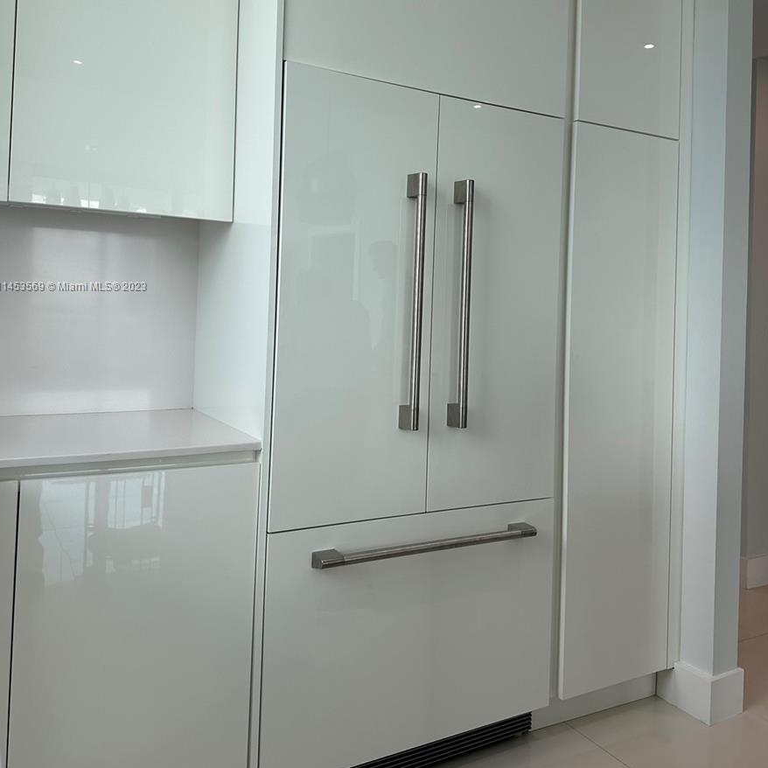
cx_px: 380
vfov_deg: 55.0
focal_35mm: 29
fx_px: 728
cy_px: 287
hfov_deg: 55.6
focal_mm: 6.86
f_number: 1.78
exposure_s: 1/740
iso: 80
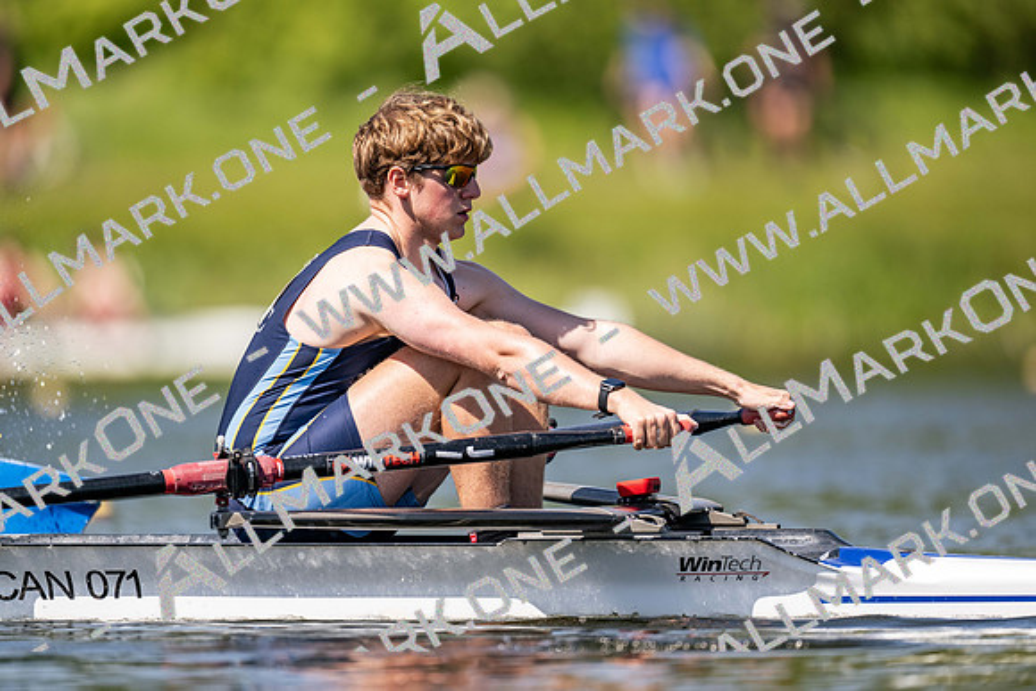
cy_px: 346
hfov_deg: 3.4
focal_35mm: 600
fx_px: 17270
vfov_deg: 2.3
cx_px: 518
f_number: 4
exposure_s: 1/2500
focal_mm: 600
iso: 250
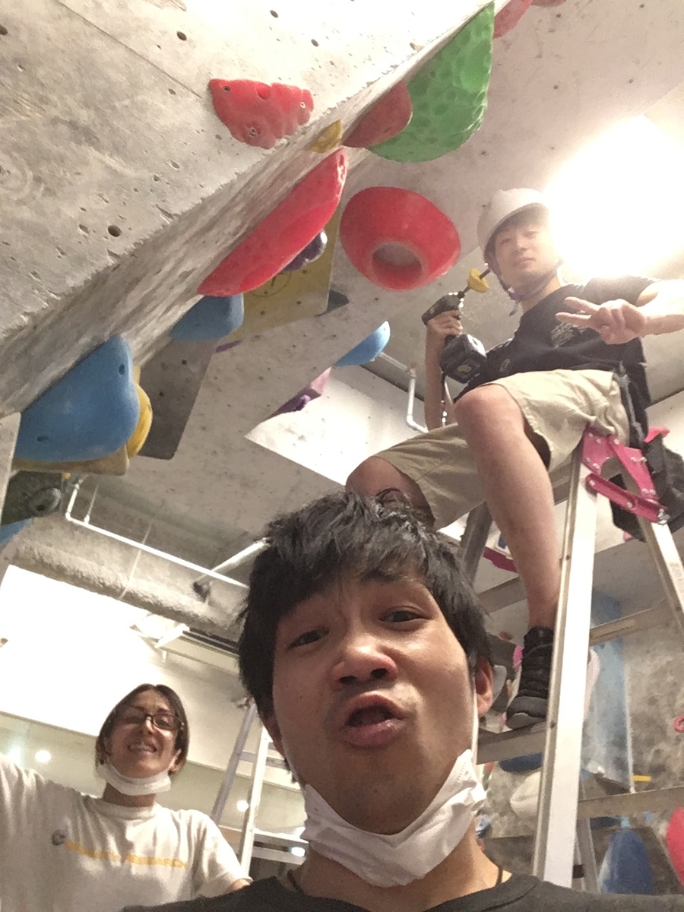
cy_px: 456
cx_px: 342
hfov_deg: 45.4
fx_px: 817
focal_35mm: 31
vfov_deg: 58.4
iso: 320
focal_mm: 2.15
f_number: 2.4
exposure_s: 1/30
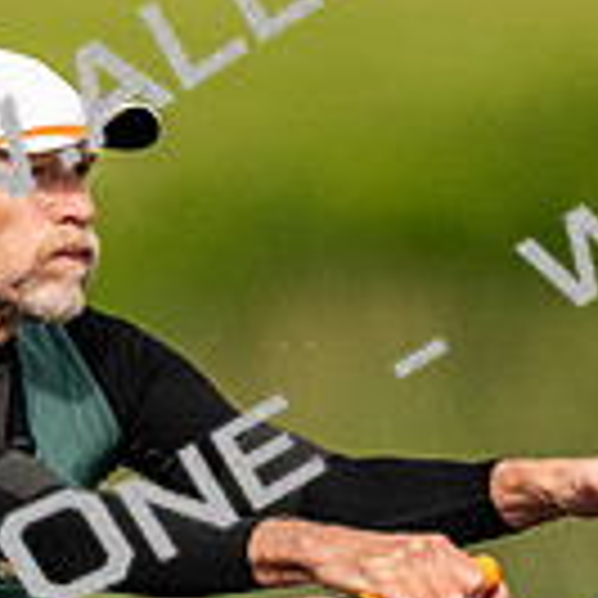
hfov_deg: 0.5
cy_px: 382
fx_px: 65006
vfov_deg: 0.5
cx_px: 189
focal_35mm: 3326
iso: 450
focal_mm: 600
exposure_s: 1/2500
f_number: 4
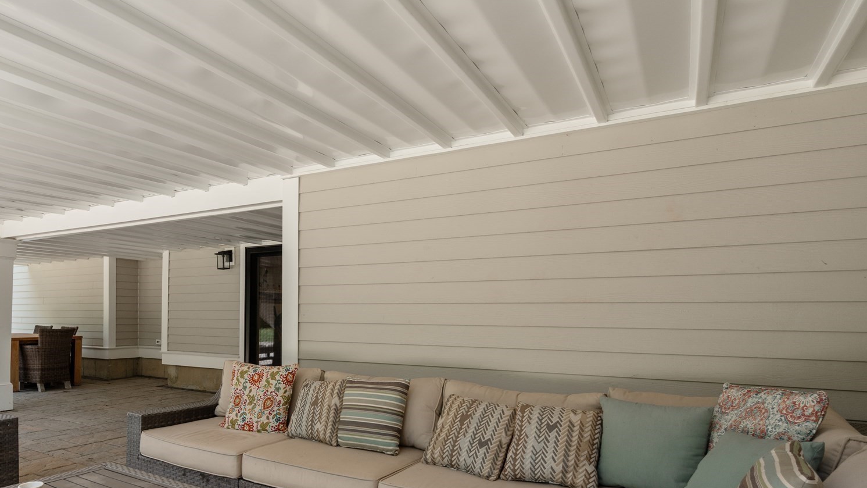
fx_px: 529
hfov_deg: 77.6
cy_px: 320
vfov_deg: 48.8
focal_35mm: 23
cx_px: 339
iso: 320
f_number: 7.1
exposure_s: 1/125
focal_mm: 16
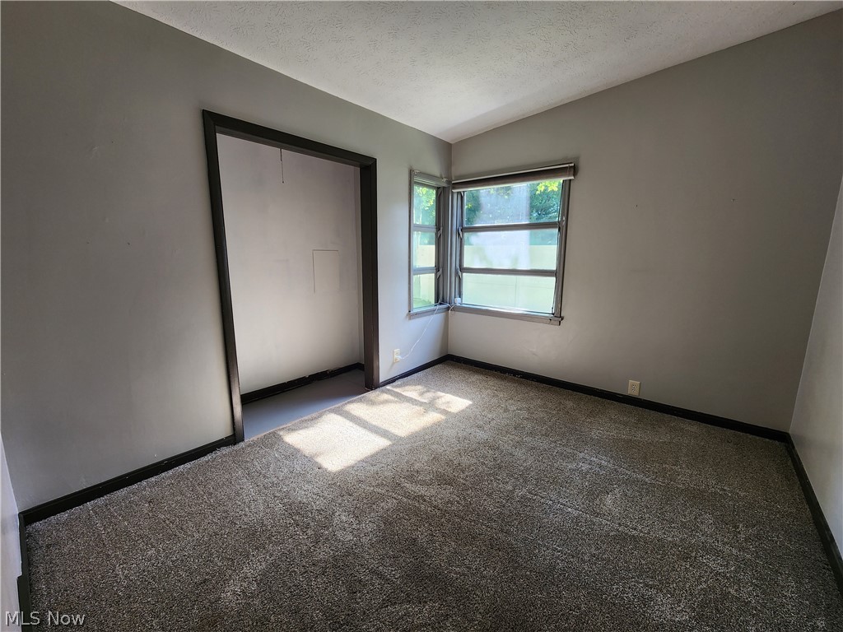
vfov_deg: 89.9
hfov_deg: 106.2
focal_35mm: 13
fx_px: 317
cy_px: 316
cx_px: 422
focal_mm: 2.2
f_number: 2.2
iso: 64
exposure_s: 1/60
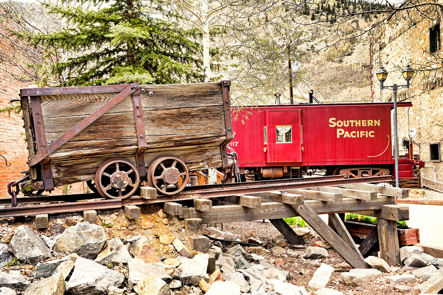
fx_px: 443
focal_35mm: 36
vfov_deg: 36.9
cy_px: 148
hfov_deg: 53.1
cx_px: 222
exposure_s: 1/100
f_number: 5
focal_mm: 13.42
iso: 125
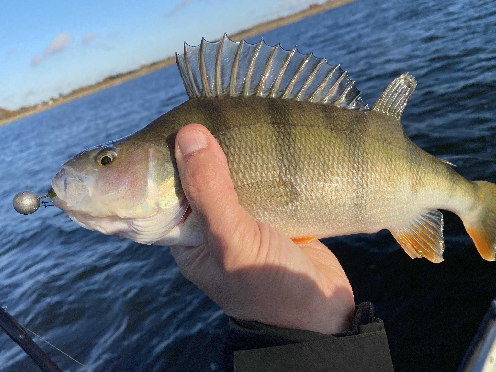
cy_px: 192
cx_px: 265
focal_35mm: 29
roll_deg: +20.2
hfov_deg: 61.6
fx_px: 416
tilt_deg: -21.1
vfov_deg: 48.2
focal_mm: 4.25
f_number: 1.8
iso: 32
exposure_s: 1/3846
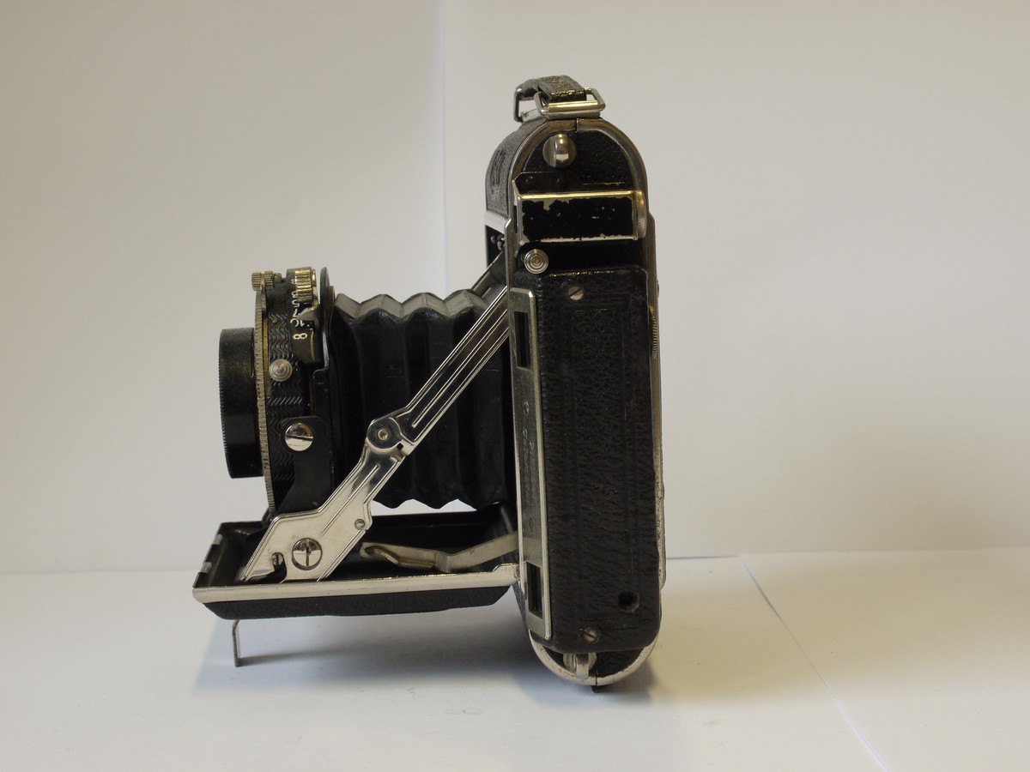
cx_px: 515
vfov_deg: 24.4
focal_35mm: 60
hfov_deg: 32.2
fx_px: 1785
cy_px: 386
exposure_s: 1/20
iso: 400
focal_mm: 30
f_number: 11
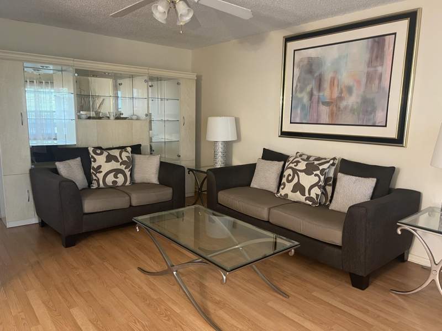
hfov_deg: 67.3
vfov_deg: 53.1
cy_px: 166
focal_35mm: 26
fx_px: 332
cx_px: 221
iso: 400
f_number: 1.5
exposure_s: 1/60
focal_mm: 5.7
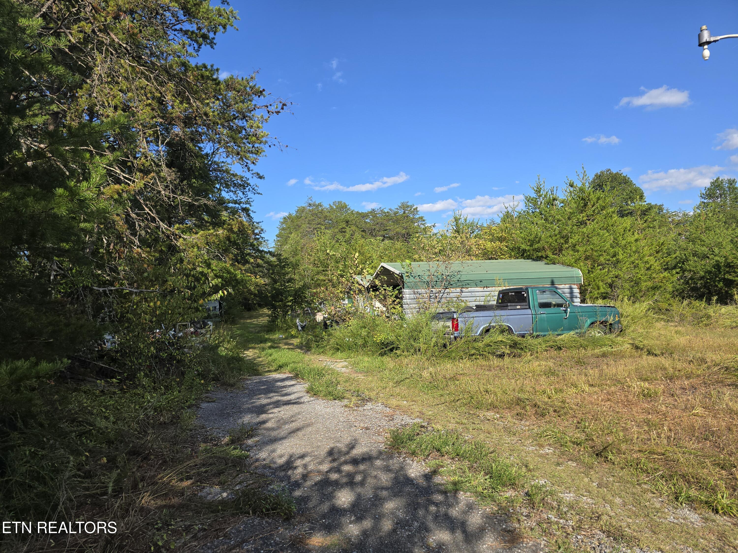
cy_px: 276
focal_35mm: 23
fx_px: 490
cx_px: 369
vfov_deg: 58.9
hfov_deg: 73.9
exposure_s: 1/533
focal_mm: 6.3
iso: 12
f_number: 1.7
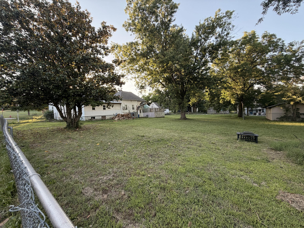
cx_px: 152
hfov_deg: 102.1
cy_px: 114
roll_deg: +3.3
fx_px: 123
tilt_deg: -1.7
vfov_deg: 85.7
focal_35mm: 14
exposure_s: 1/121
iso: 80
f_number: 2.2
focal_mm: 2.22
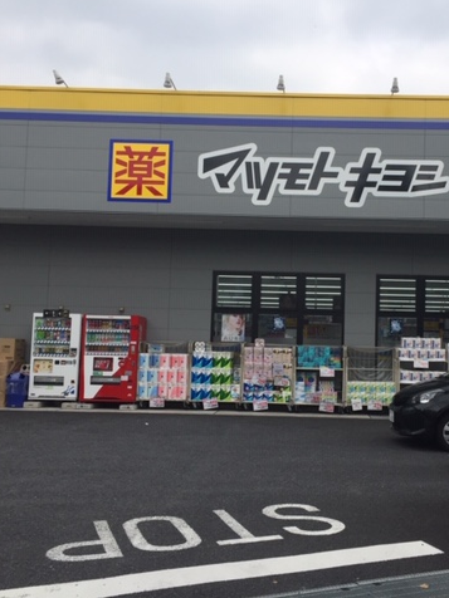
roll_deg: -4.0
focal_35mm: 39
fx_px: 674
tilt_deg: +5.0
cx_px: 298
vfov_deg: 47.9
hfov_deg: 36.5
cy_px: 298
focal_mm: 4.15
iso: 32
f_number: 2.2
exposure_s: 1/1319
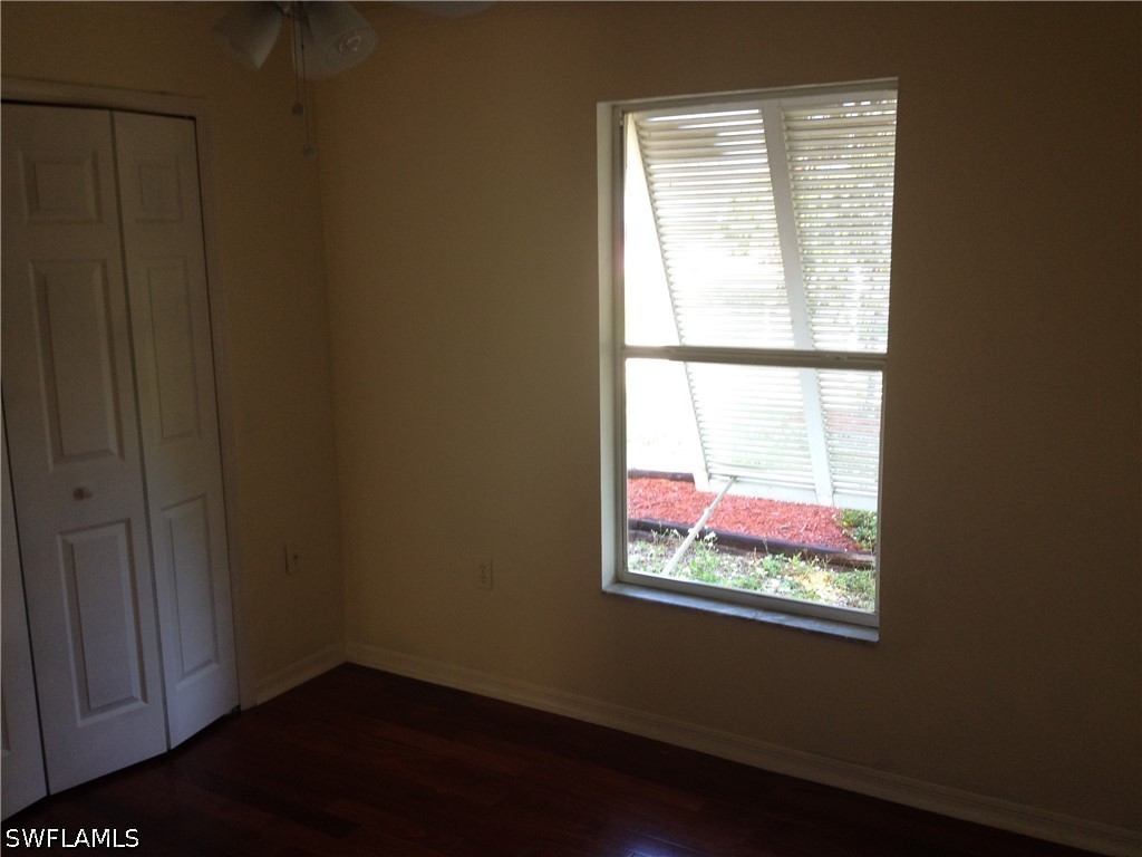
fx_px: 1155
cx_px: 571
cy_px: 428
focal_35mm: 35
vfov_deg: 40.7
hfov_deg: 52.6
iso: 50
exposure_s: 1/30
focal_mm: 4.28
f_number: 2.4
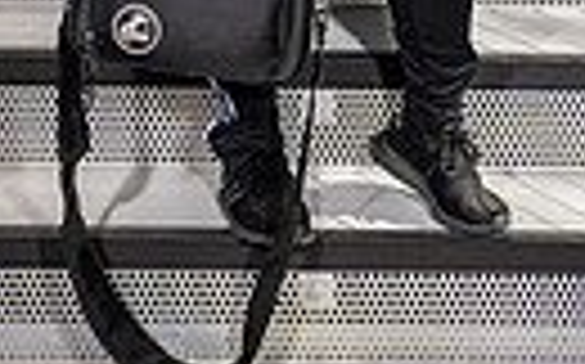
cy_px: -589
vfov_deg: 7.2
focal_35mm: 169
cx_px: 333
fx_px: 2692
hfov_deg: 12.4
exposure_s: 1/320
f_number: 7.1
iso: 160
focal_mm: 48
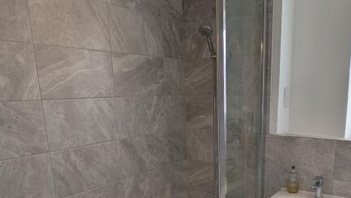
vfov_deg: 31.5
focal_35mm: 36
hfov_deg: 54.4
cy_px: 172
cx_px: 227
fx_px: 335
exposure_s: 1/169
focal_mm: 1.83
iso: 44
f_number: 2.2
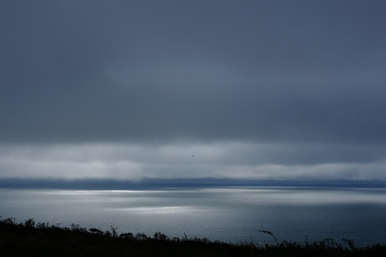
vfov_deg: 27.5
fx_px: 525
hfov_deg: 40.2
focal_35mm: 49
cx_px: 160
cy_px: 151
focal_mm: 27
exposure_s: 1/4000
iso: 400
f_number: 7.1
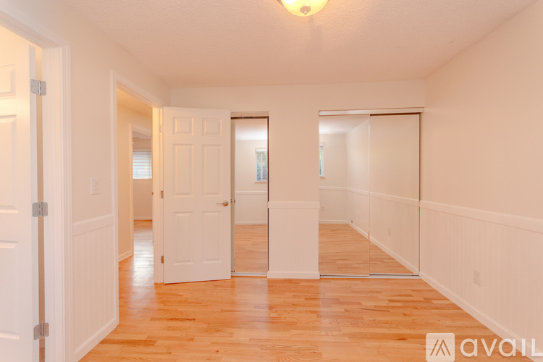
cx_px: 272
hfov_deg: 100.4
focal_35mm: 15
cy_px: 181
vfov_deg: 77.3
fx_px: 226
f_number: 4
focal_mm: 10
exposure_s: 1/100
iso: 1000
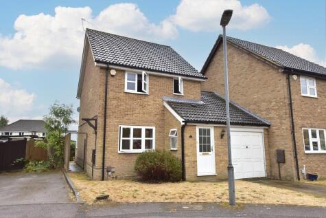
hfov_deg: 73.7
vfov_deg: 53.2
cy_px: 109
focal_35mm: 24
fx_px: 217
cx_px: 163
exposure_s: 1/250
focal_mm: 16
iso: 640
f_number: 8
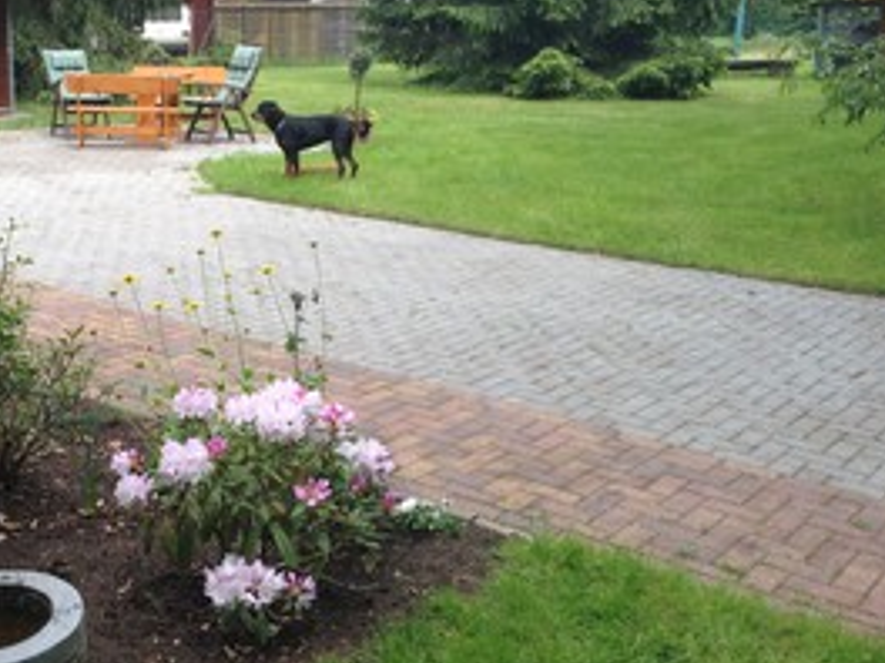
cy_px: 281
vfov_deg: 29.1
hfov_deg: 37.5
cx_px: 258
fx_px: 1278
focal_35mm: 50
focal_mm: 4.13
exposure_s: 1/553
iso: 50
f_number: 2.4
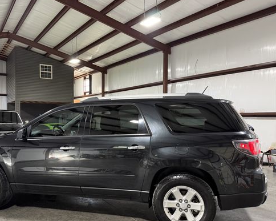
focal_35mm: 31
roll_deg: +1.5
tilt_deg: -0.6
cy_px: 122
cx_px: 116
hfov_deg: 56.9
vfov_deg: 47.0
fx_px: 253
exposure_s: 1/60
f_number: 1.78
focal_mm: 6.76
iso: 320
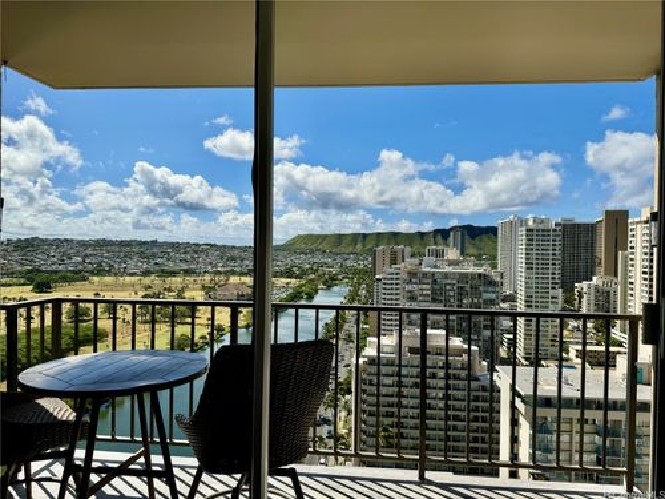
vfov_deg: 56.8
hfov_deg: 71.6
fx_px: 461
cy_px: 250
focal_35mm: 24
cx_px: 332
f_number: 1.78
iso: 80
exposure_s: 1/4310
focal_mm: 6.76
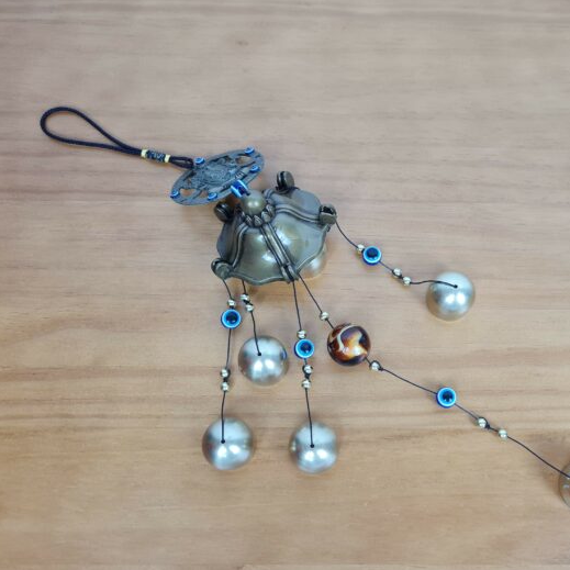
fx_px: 578
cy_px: 284
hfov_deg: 52.1
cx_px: 347
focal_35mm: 31
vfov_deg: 52.5
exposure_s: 1/120
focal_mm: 5.4
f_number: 1.8
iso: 200
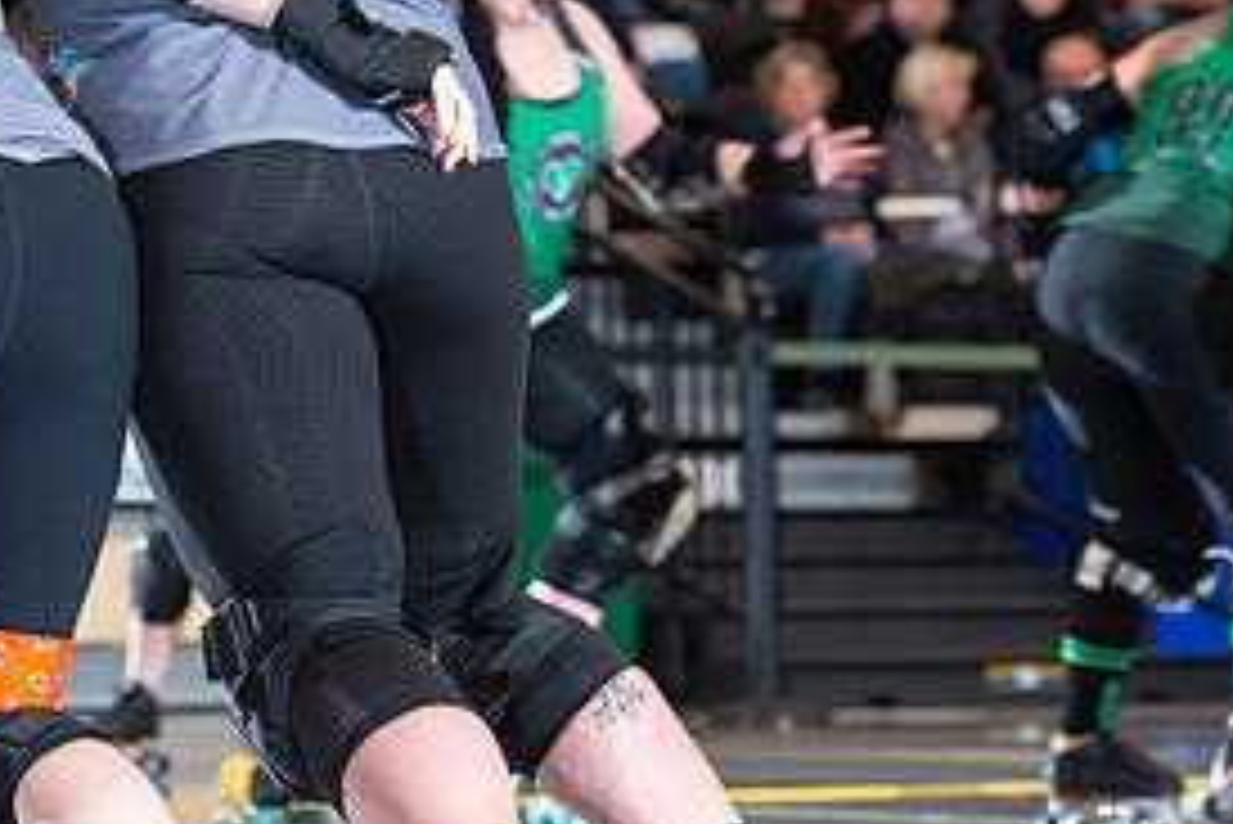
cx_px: -58
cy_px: 178
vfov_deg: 5.0
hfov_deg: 7.4
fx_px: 9423
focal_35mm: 275
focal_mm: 130
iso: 640
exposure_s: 1/160
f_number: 5.6
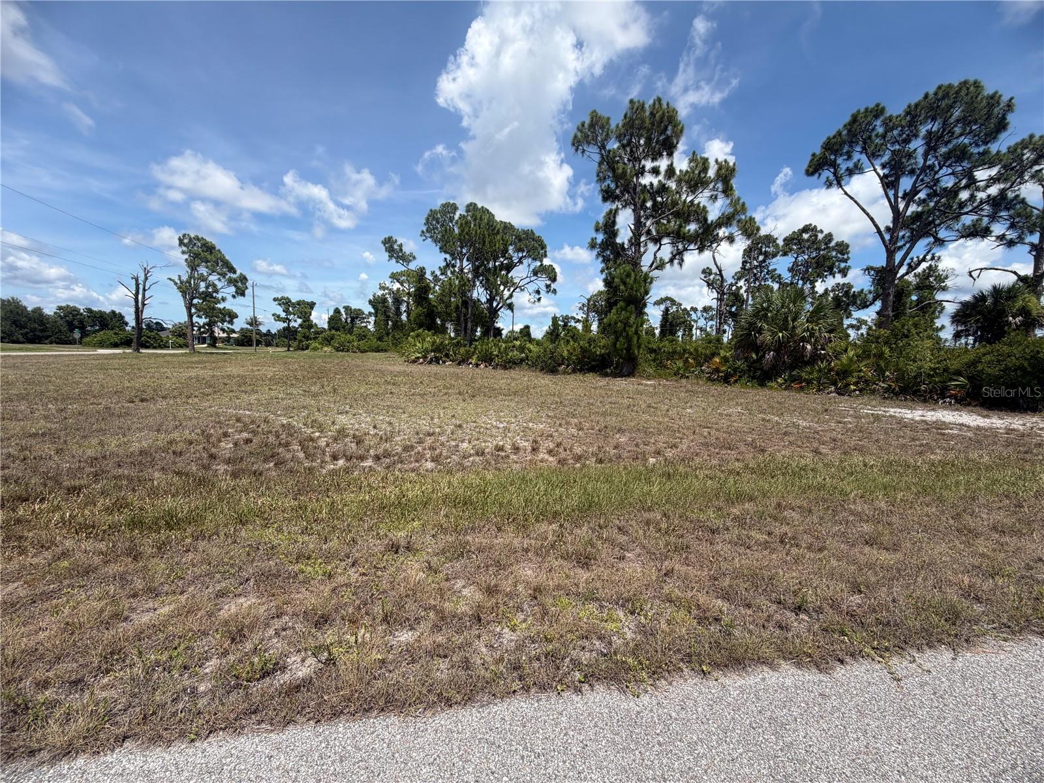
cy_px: 392
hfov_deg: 102.1
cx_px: 522
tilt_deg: -5.7
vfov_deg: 85.7
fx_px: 422
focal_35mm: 14
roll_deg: -1.3
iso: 20
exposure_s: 1/876
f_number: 2.2
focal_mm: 2.22
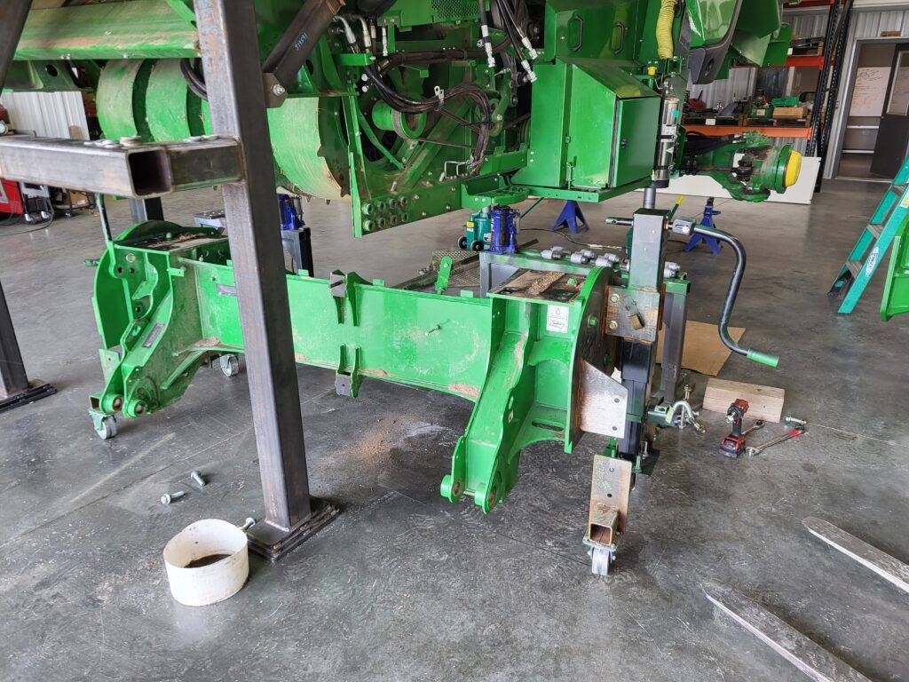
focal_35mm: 26
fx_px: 683
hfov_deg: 67.3
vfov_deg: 53.1
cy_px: 341
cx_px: 454
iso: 125
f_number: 1.8
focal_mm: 5.4
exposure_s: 1/120
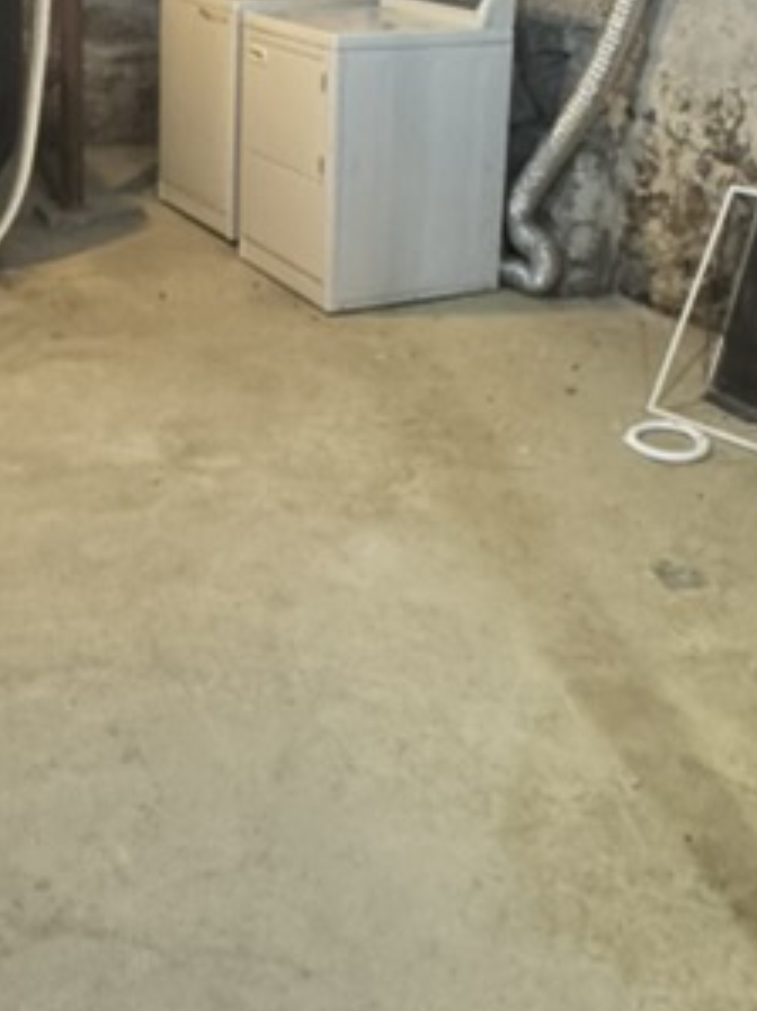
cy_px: 196
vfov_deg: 38.1
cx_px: 267
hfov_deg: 30.1
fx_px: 1401
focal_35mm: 48
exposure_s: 1/60
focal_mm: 2.22
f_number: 2.2
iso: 640
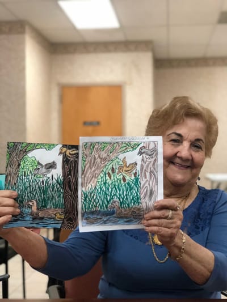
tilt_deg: +0.4
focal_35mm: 57
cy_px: 151
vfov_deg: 33.8
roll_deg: +0.1
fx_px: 498
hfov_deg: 25.7
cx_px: 114
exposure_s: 1/30
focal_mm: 6.6
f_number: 2.8
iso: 200
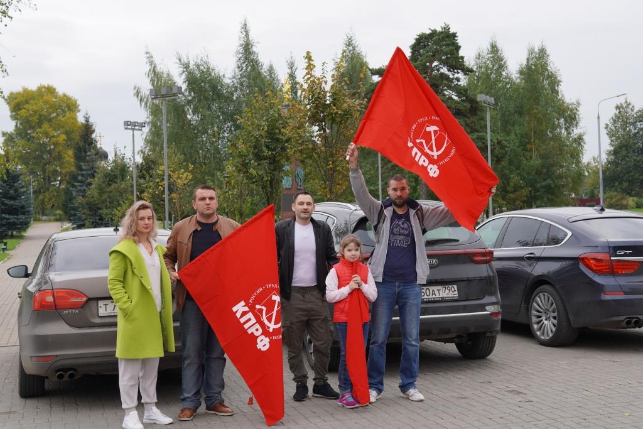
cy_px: 214
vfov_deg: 29.9
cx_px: 322
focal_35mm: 45
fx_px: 804
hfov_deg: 43.6
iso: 100
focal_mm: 30
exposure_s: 1/320
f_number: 4.5
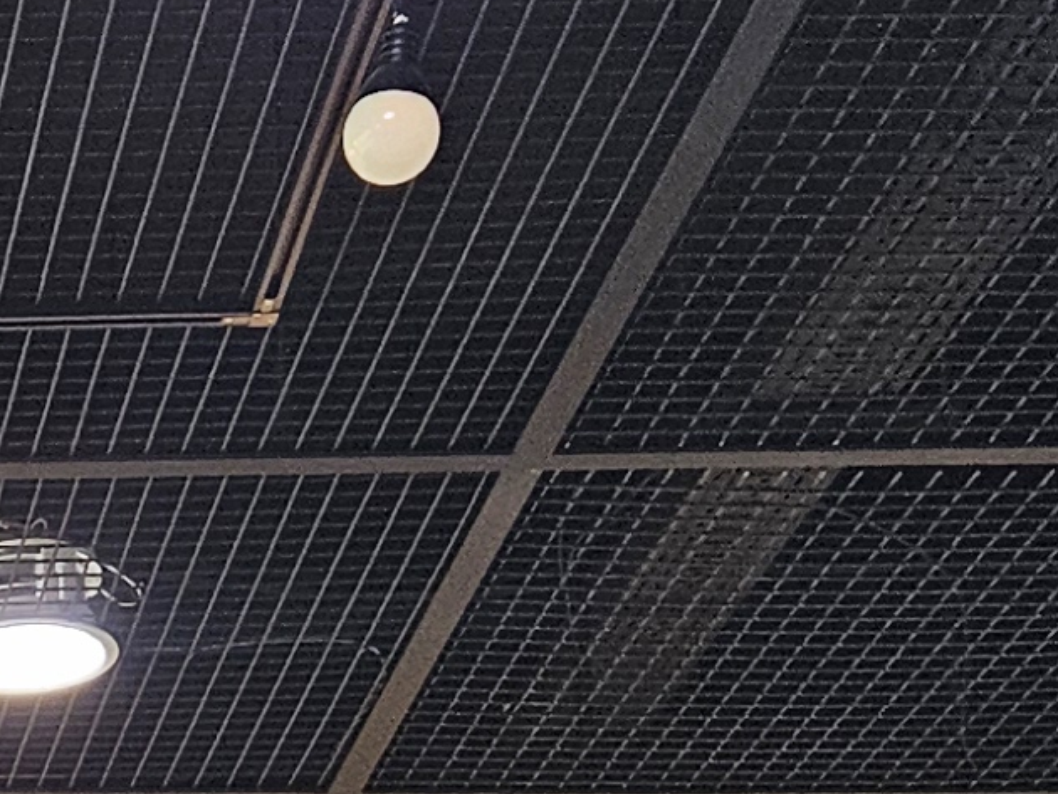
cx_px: -633
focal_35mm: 146
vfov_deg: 9.4
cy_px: 1712
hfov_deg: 12.7
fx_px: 4464
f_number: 1.8
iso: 125
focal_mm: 5.4
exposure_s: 1/120
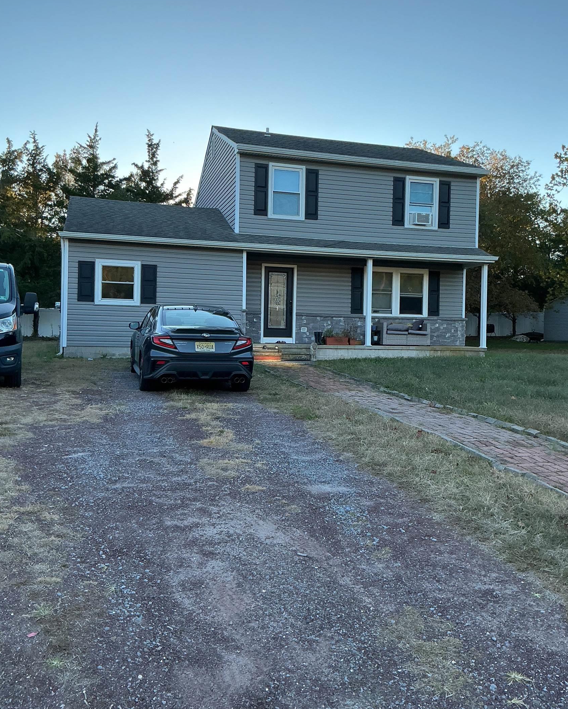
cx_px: 290
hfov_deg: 47.1
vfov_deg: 57.1
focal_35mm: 31
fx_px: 651
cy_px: 329
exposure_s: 1/365
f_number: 1.8
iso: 25
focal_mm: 3
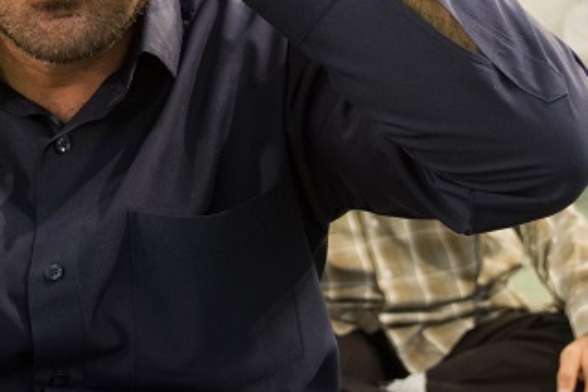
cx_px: 181
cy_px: 15
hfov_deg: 18.6
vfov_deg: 12.4
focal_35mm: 109
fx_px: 1784
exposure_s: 1/50
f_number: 5
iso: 1600
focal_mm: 31
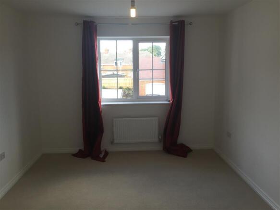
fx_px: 235
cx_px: 140
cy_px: 105
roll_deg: -0.2
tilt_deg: -10.3
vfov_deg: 48.2
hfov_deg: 61.7
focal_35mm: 29
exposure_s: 1/100
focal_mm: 4.15
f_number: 2.2
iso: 40
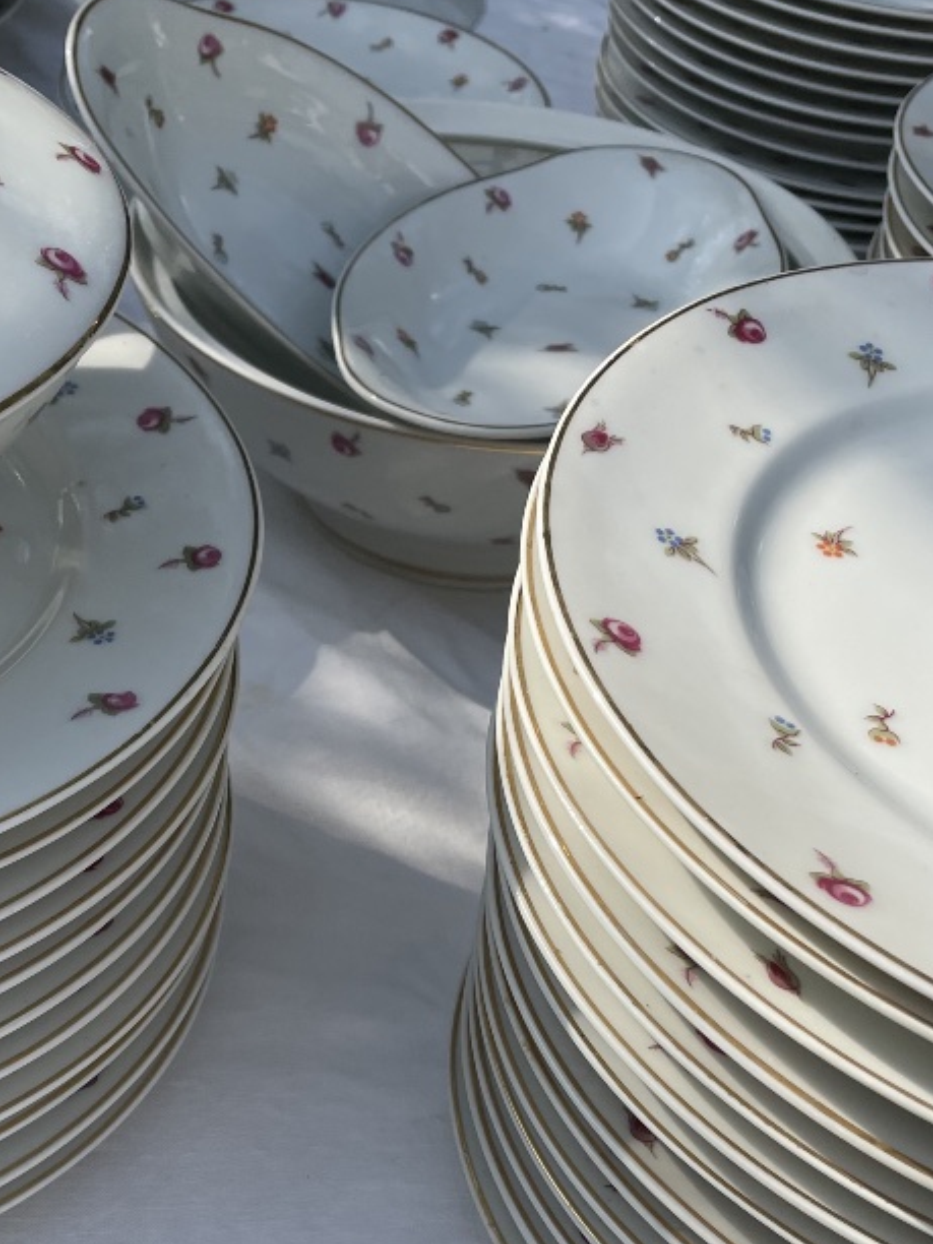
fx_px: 1833
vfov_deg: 36.6
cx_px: 327
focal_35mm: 51
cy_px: 927
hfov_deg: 28.4
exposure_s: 1/4132
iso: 32
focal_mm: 4.2
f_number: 1.6
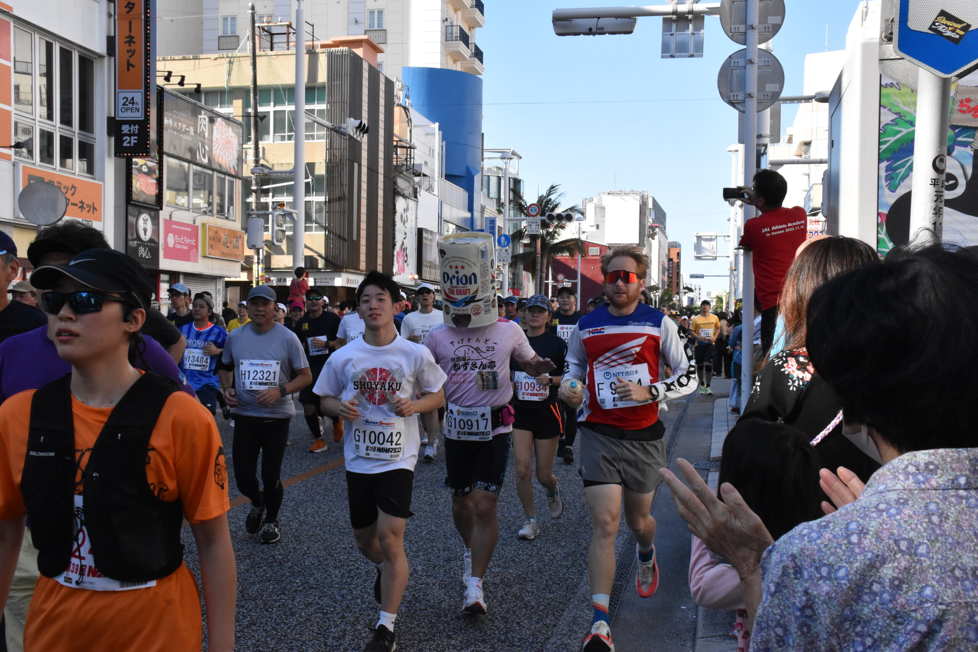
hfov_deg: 47.9
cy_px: 326
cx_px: 489
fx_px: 1100
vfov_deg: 33.0
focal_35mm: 40
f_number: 14
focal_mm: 27
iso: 2500
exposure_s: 1/800
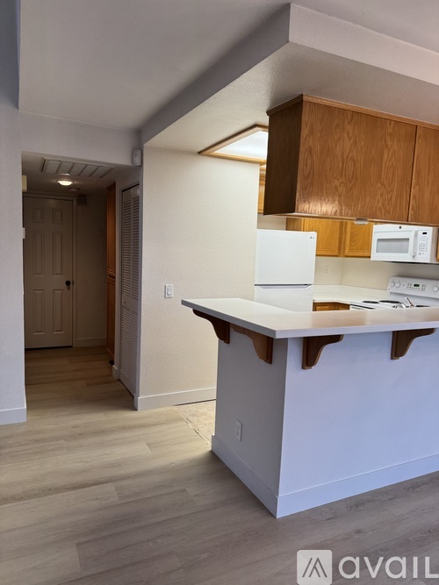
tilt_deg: -6.8
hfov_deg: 56.8
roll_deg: -2.4
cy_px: 292
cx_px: 220
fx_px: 406
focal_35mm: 24
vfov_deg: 71.6
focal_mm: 6.76
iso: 80
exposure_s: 1/120
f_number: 1.78
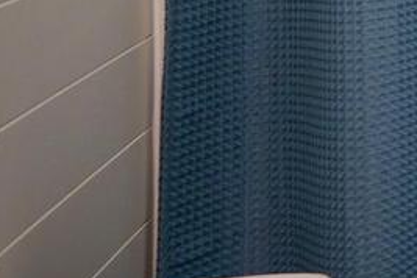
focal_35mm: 81
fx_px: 938
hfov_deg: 13.2
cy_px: -228
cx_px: 1118
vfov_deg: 14.7
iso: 200
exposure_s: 1/30
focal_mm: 10
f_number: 2.8
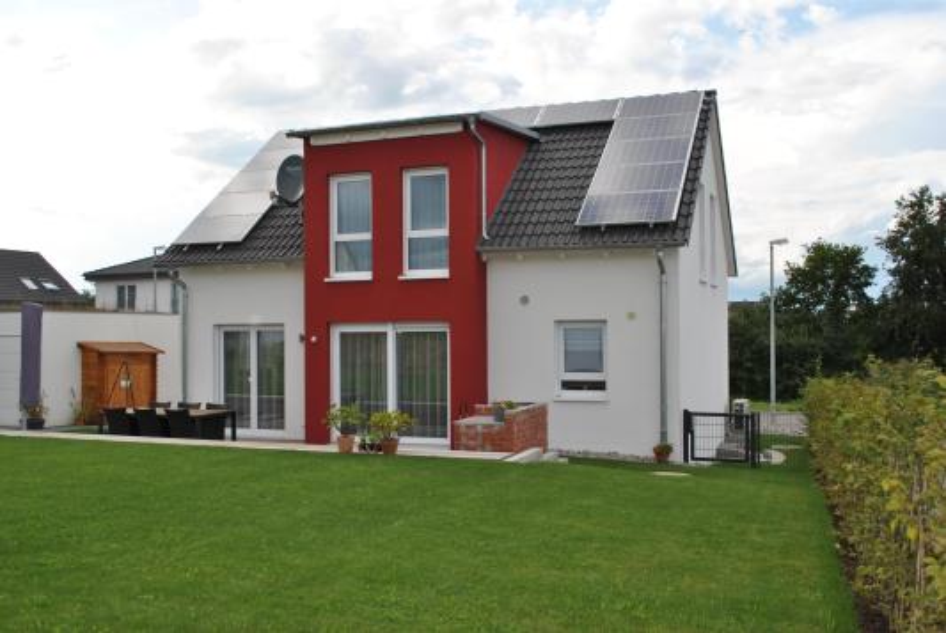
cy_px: 316
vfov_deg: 40.1
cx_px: 473
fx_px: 868
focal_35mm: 33
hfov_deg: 57.2
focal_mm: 22
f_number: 8
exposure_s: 1/200
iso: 100
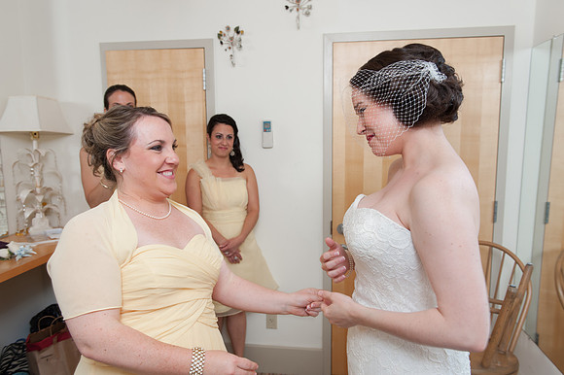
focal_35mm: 28
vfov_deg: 46.4
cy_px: 188
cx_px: 282
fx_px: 438
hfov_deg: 65.5
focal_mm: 28
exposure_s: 1/80
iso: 200
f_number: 4
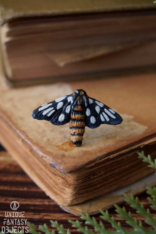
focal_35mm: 70
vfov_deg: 28.8
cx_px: 78
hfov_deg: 19.5
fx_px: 455
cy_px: 118
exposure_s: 1/125
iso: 400
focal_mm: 46
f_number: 5.3
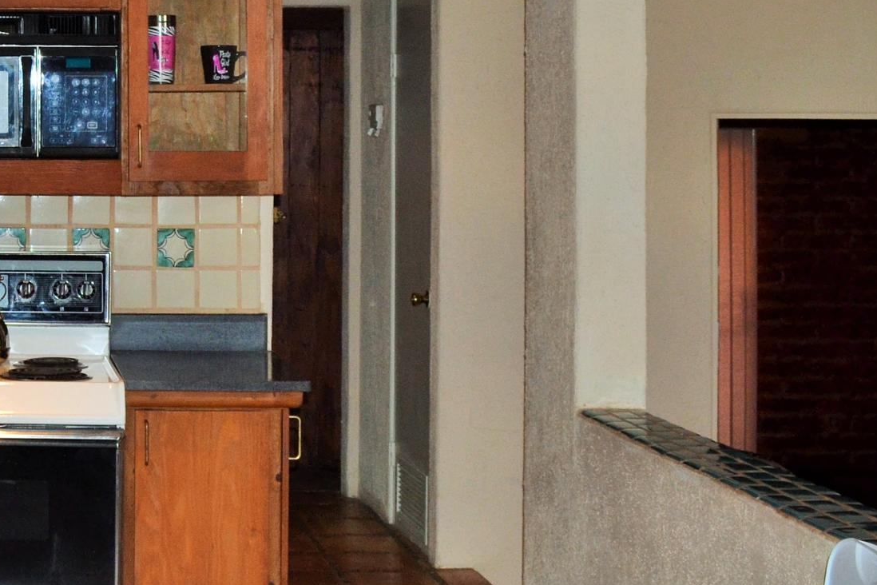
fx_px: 1997
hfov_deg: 23.1
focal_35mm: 82
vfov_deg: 16.5
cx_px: -125
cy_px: 75
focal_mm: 20
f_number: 8
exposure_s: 1/60
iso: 640
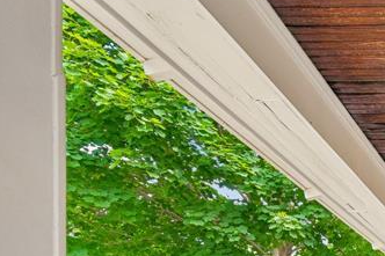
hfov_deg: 31.4
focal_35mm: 37
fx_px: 395
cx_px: 553
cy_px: 378
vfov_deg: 26.6
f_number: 4
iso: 250
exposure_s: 1/80
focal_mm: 8
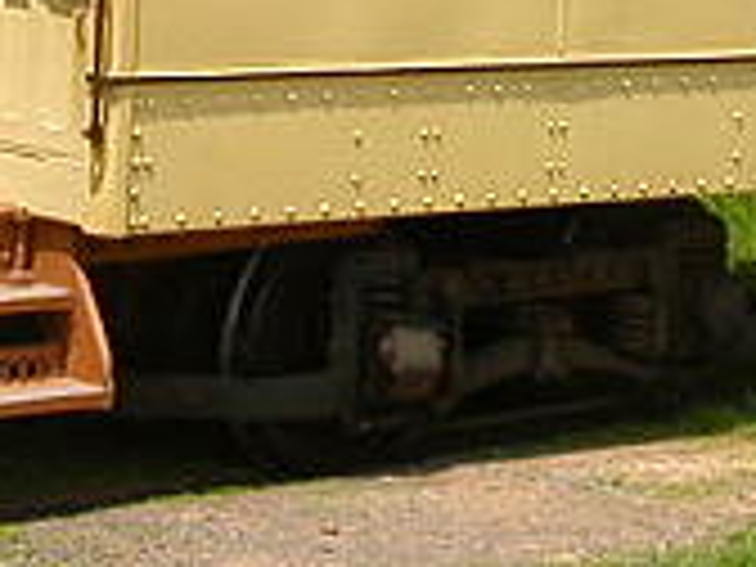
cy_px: -16
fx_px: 3909
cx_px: 706
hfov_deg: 11.0
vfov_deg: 8.2
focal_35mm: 179
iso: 100
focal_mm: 6.6
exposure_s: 1/596
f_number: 4.8
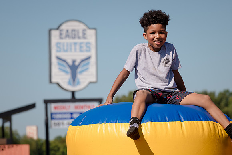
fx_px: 1735
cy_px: 51
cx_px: 125
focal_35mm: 269
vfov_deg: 5.1
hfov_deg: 7.7
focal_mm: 200
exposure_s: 1/250
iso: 64
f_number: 9
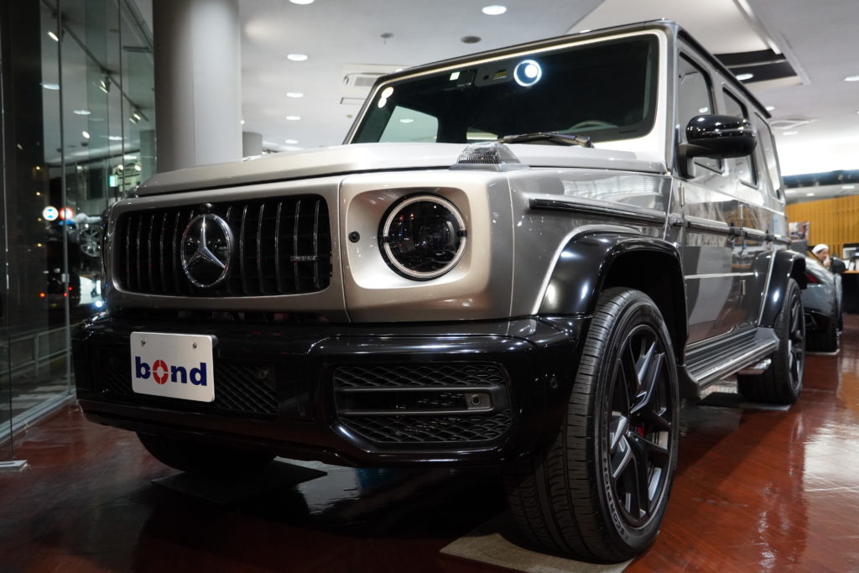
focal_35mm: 30
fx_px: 716
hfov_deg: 61.9
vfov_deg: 43.6
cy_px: 286
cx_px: 430
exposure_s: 1/30
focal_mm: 20
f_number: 4
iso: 2000
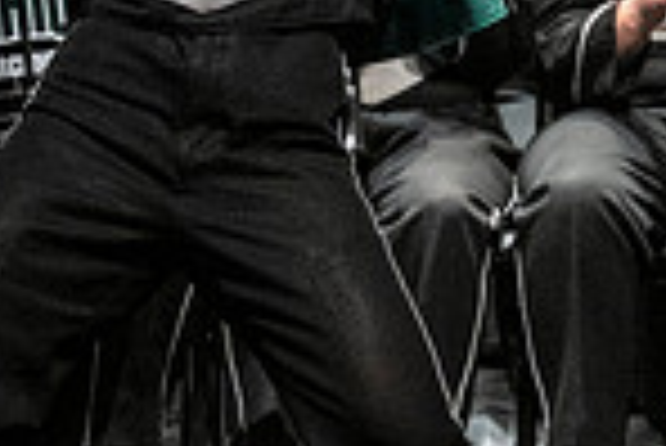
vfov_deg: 1.2
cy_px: -396
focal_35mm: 1174
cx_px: 1202
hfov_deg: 1.8
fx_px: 21740
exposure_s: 1/500
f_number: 4
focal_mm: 200
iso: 4000
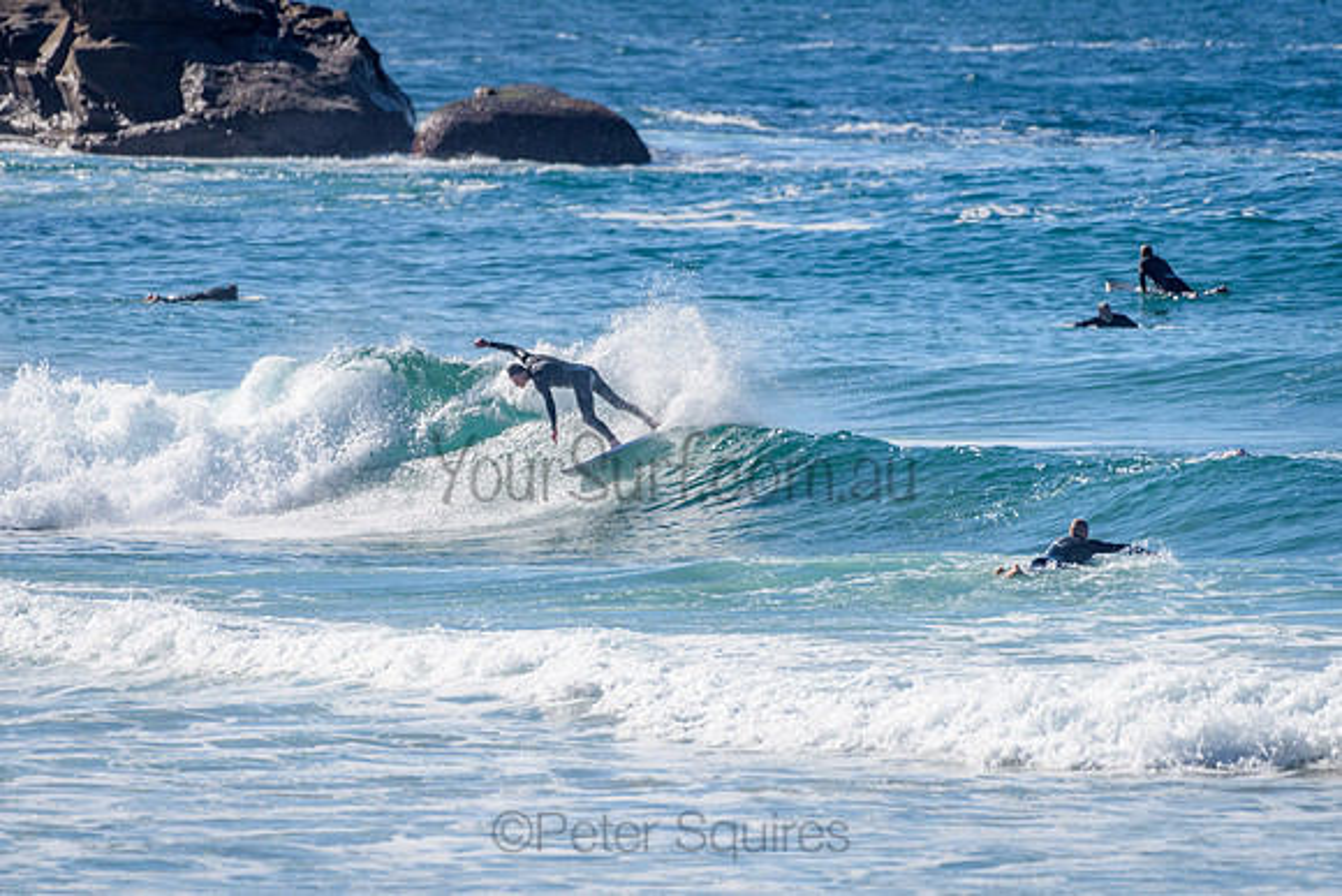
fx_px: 22865
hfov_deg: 3.4
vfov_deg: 2.2
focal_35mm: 613
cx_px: 585
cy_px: 437
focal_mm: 500
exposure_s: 1/4000
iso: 220
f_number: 5.6
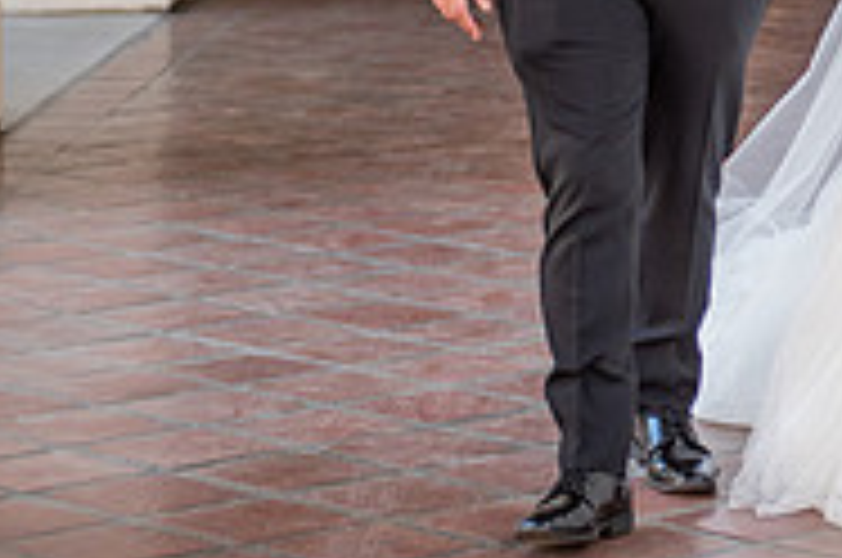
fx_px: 4857
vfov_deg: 6.5
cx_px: 1069
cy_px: -94
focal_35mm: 208
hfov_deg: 9.7
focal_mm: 52
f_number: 2.8
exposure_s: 1/250
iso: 500
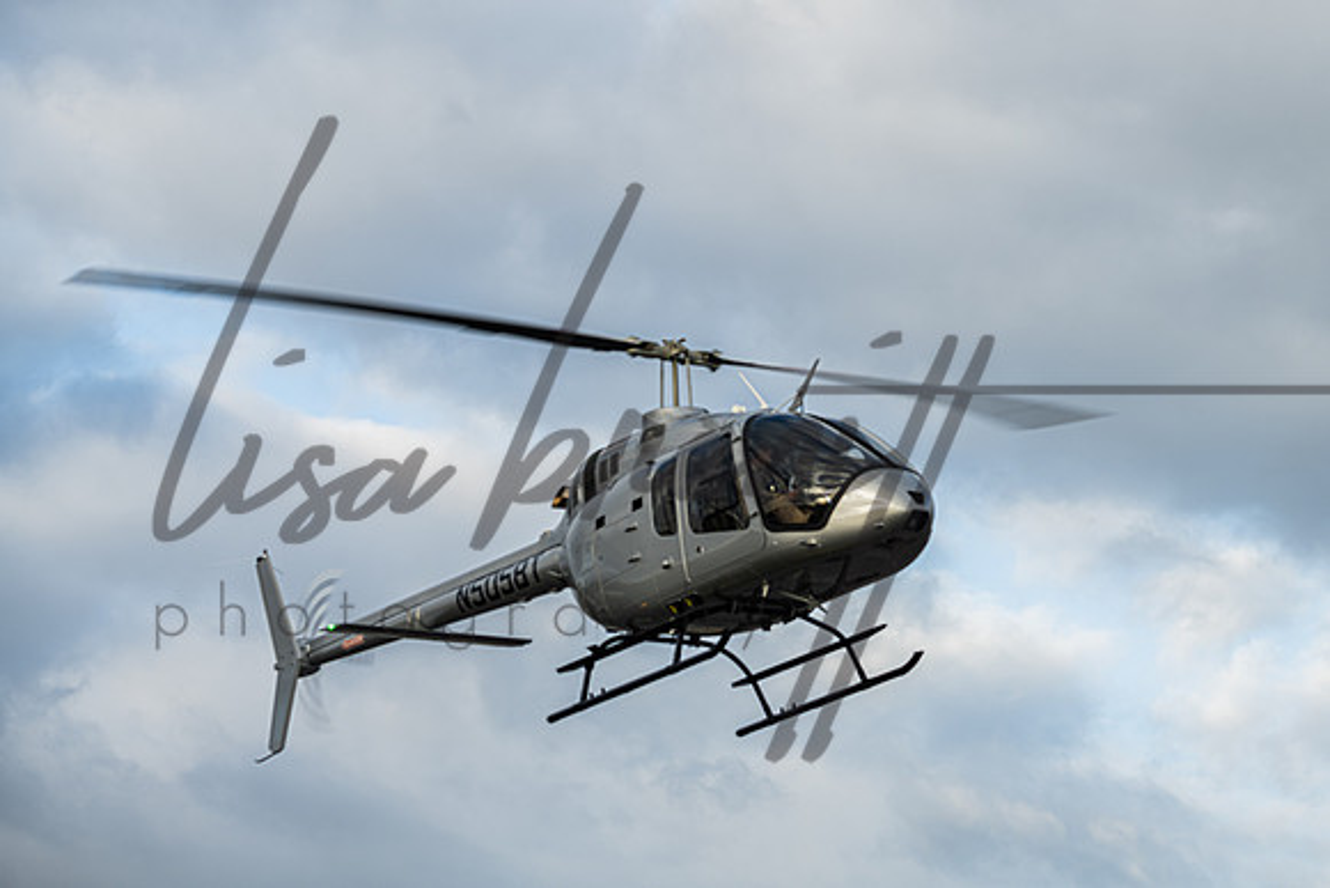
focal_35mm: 128
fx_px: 4723
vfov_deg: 10.7
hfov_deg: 16.0
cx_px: 773
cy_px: 372
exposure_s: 1/250
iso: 125
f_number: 7.1
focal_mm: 110
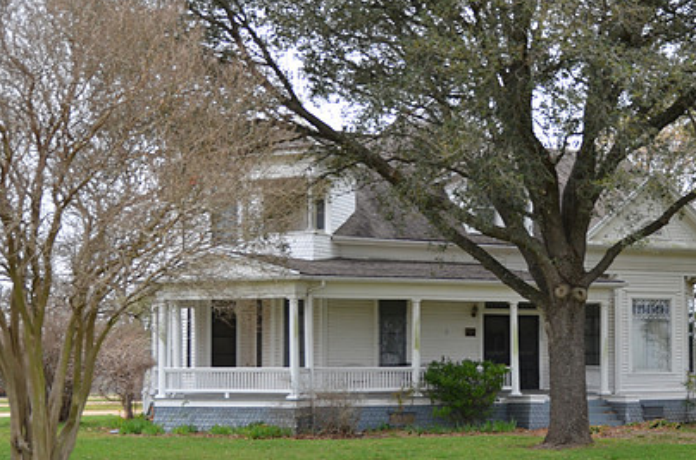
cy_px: 310
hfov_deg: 35.2
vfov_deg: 23.9
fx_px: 1080
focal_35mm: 56
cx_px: 496
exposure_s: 1/60
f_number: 4
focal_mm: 26
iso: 640
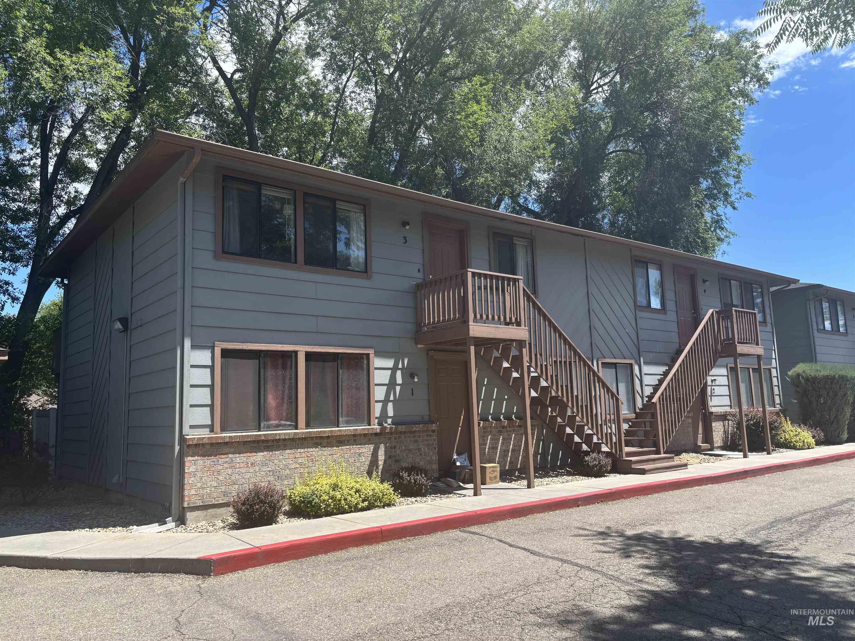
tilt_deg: +6.7
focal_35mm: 26
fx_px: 642
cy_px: 320
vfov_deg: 53.1
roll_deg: +1.8
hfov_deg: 67.3
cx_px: 428
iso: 50
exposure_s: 1/1812
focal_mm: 5.96
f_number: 1.6
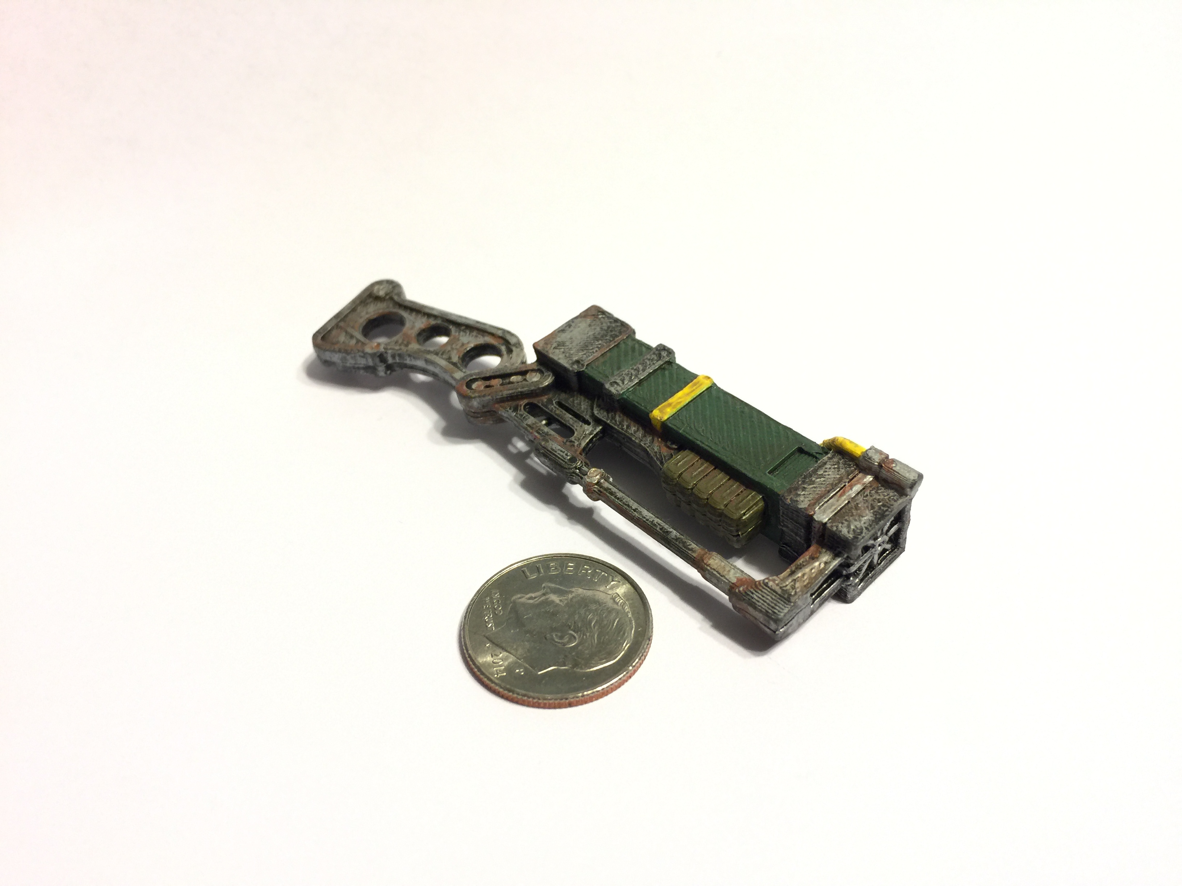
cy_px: 443
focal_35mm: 29
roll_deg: +3.3
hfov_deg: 61.7
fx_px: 990
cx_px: 591
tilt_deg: -38.1
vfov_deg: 48.2
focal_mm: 4.15
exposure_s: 1/15
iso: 50
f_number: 2.2
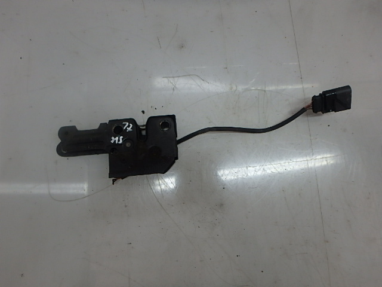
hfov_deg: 79.0
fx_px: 232
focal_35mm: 21
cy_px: 144
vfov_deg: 63.4
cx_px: 191
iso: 125
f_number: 3.5
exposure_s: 1/60
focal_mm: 3.7
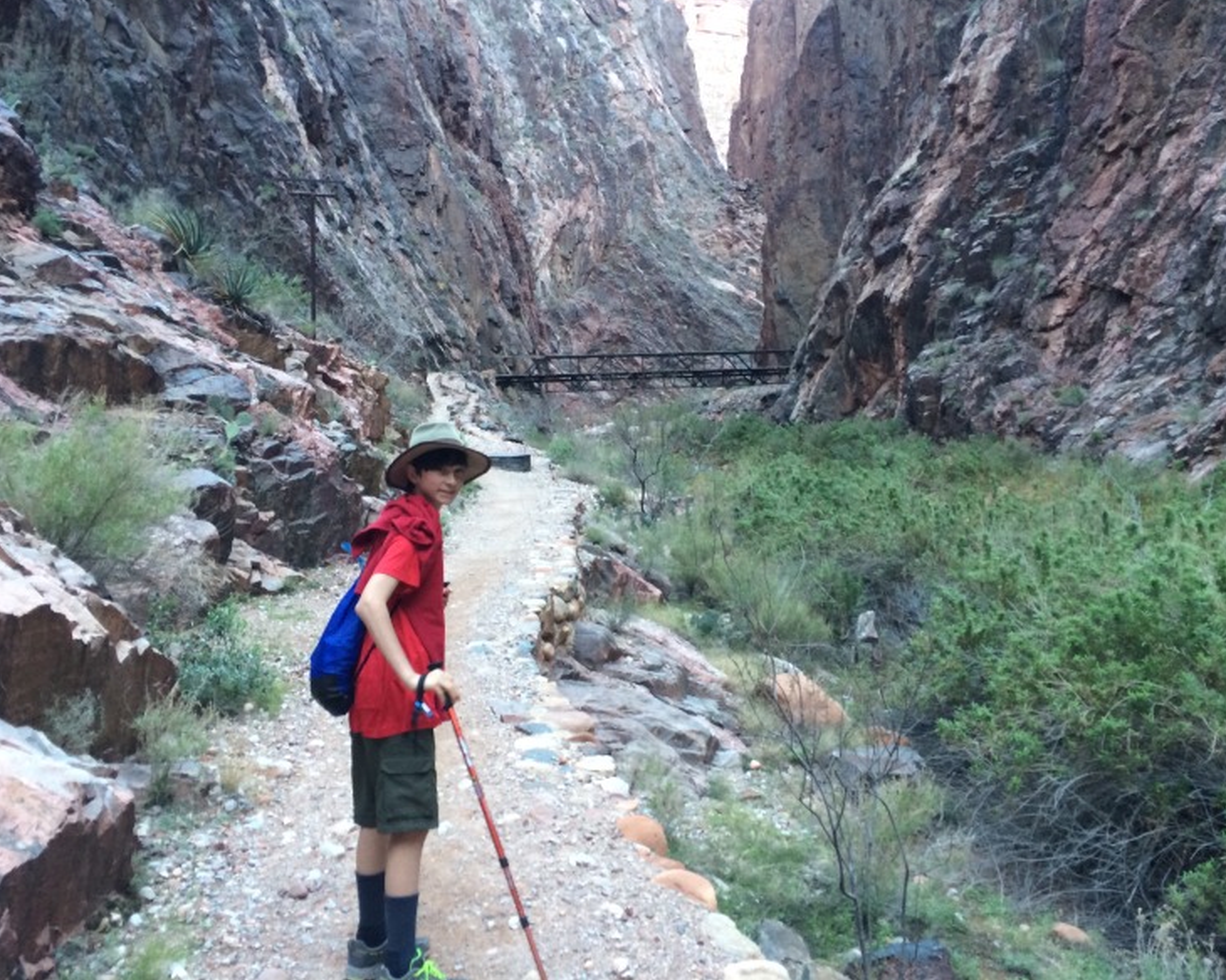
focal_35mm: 31
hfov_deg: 57.2
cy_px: 480
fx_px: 1125
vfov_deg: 47.1
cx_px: 589
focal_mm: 4.15
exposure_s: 1/30
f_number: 2.2
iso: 80
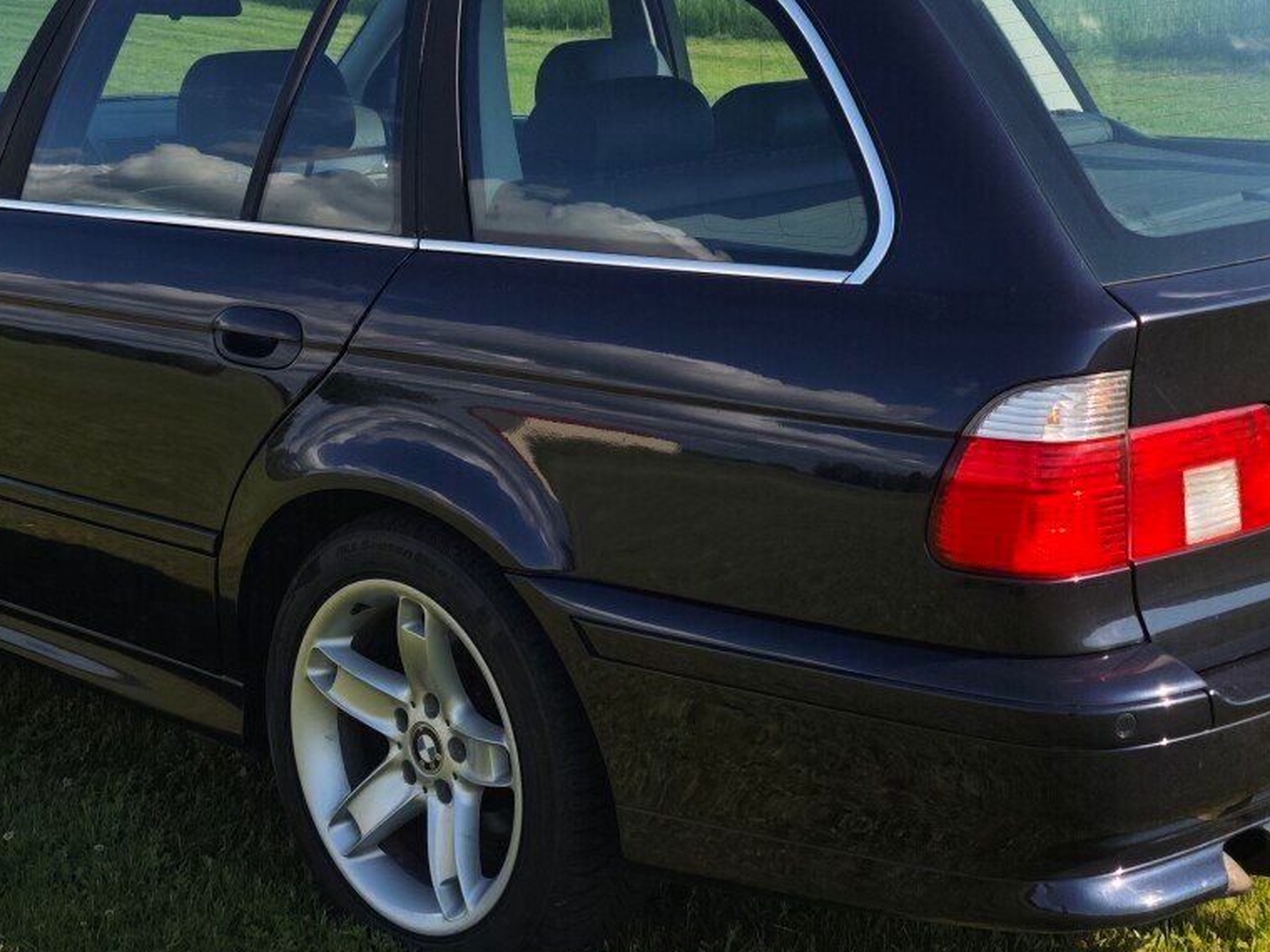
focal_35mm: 59
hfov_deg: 32.7
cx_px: 668
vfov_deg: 24.7
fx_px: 2165
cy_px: 340
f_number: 1.6
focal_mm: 6.55
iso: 50
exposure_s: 1/1938
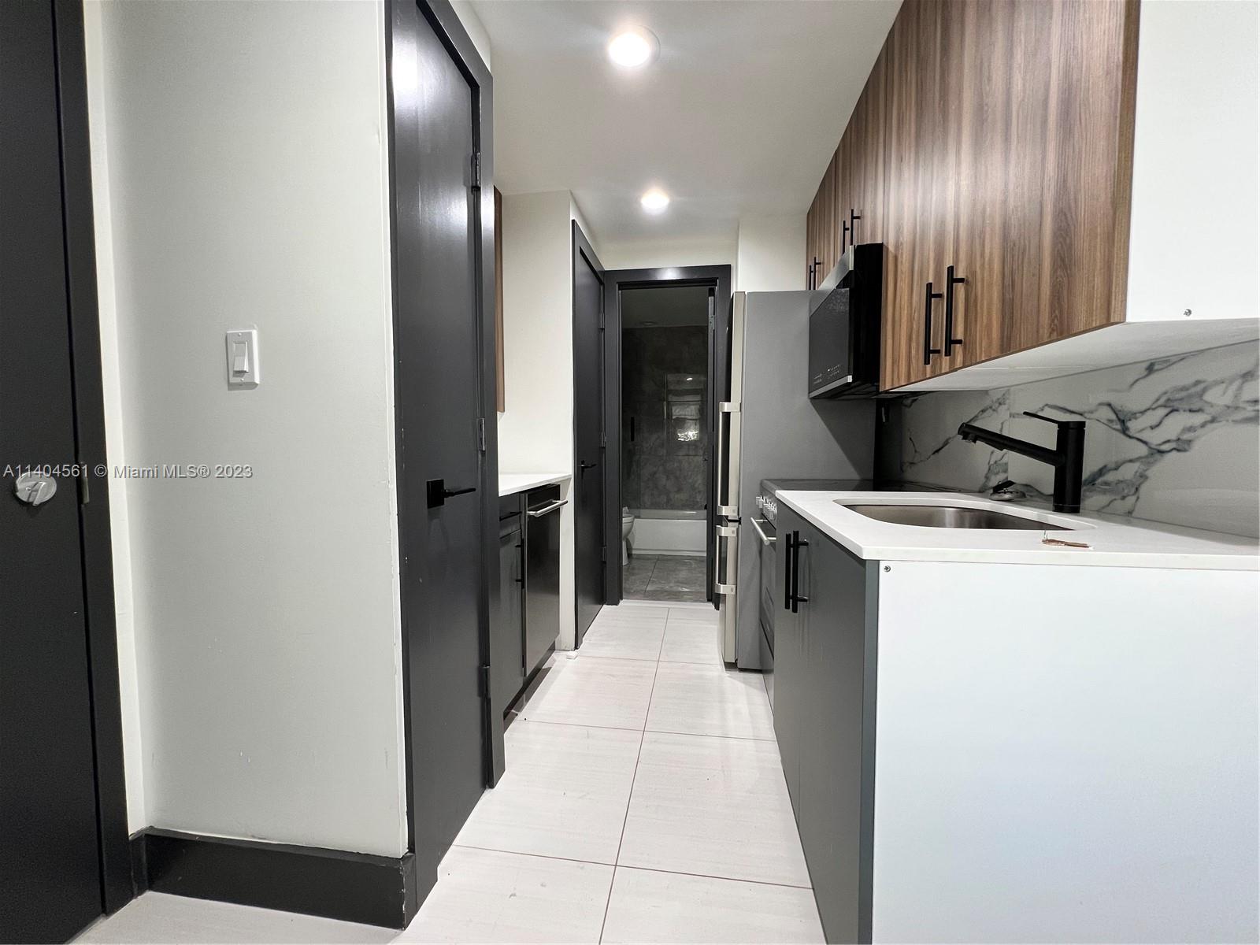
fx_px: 473
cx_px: 630
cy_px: 472
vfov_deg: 89.9
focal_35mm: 13
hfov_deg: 106.2
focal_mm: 1.57
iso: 250
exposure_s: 1/63
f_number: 1.8
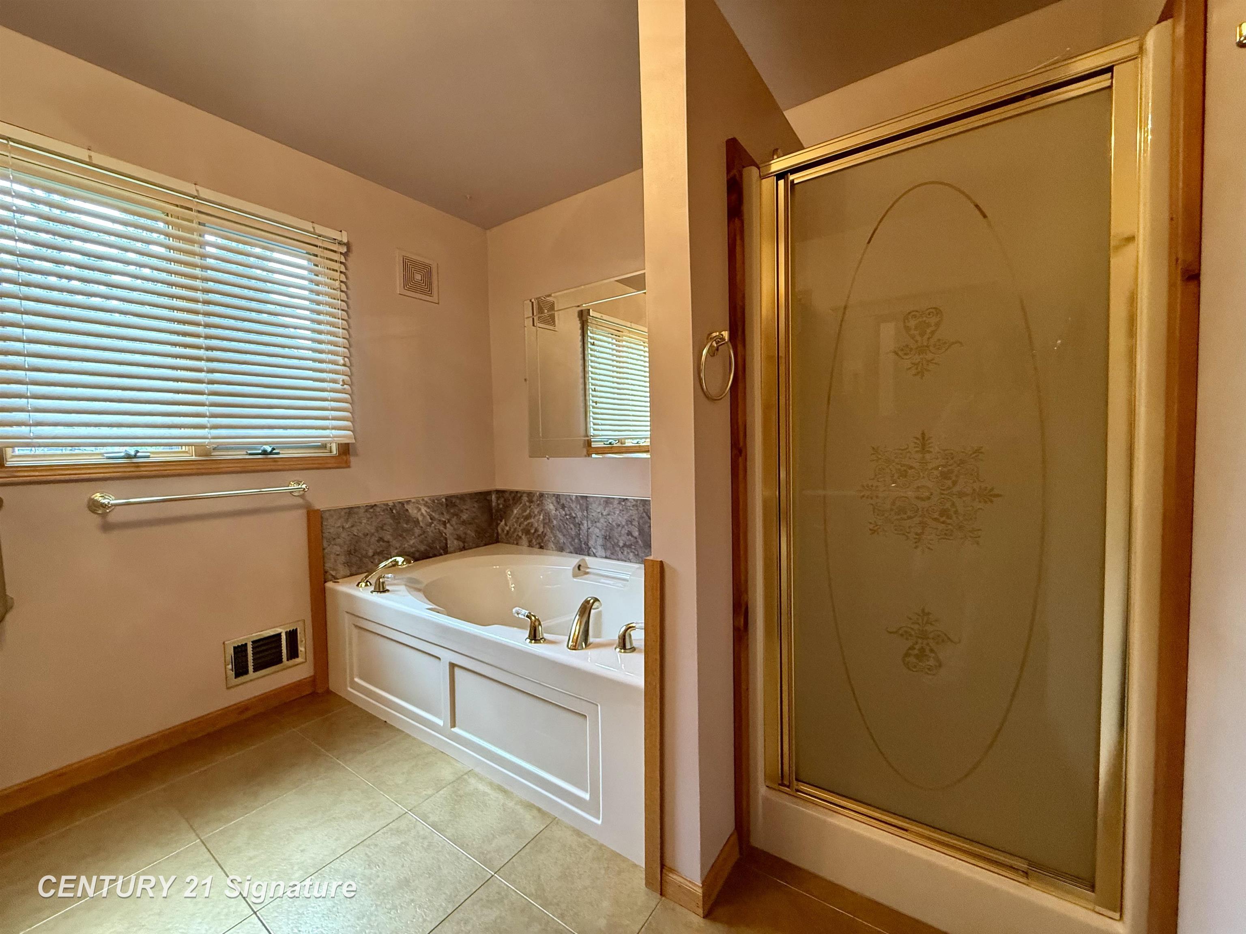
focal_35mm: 14
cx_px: 623
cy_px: 467
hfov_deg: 102.1
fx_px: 504
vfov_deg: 85.7
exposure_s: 1/60
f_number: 2.2
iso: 320
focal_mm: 2.22
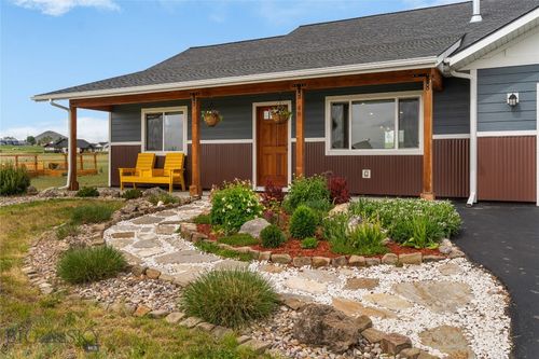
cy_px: 180
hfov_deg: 60.3
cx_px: 270
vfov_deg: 42.3
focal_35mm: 31
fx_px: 464
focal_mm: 31
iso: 400
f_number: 8
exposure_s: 1/800
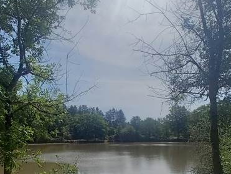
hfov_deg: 63.1
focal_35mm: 28
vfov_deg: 46.8
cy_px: 142
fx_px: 187
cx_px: 100
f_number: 2.2
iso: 50
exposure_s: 1/1453
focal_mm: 1.13
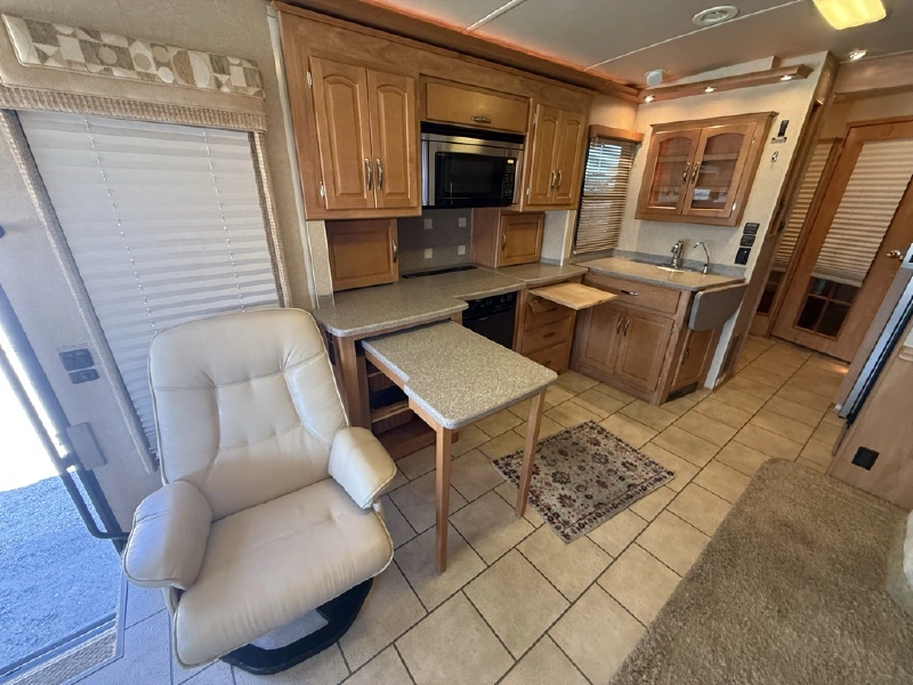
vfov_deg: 85.7
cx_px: 456
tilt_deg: -20.8
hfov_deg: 102.1
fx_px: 369
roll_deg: -0.7
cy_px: 342
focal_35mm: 14
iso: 400
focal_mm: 2.22
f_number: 2.2
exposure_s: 1/60
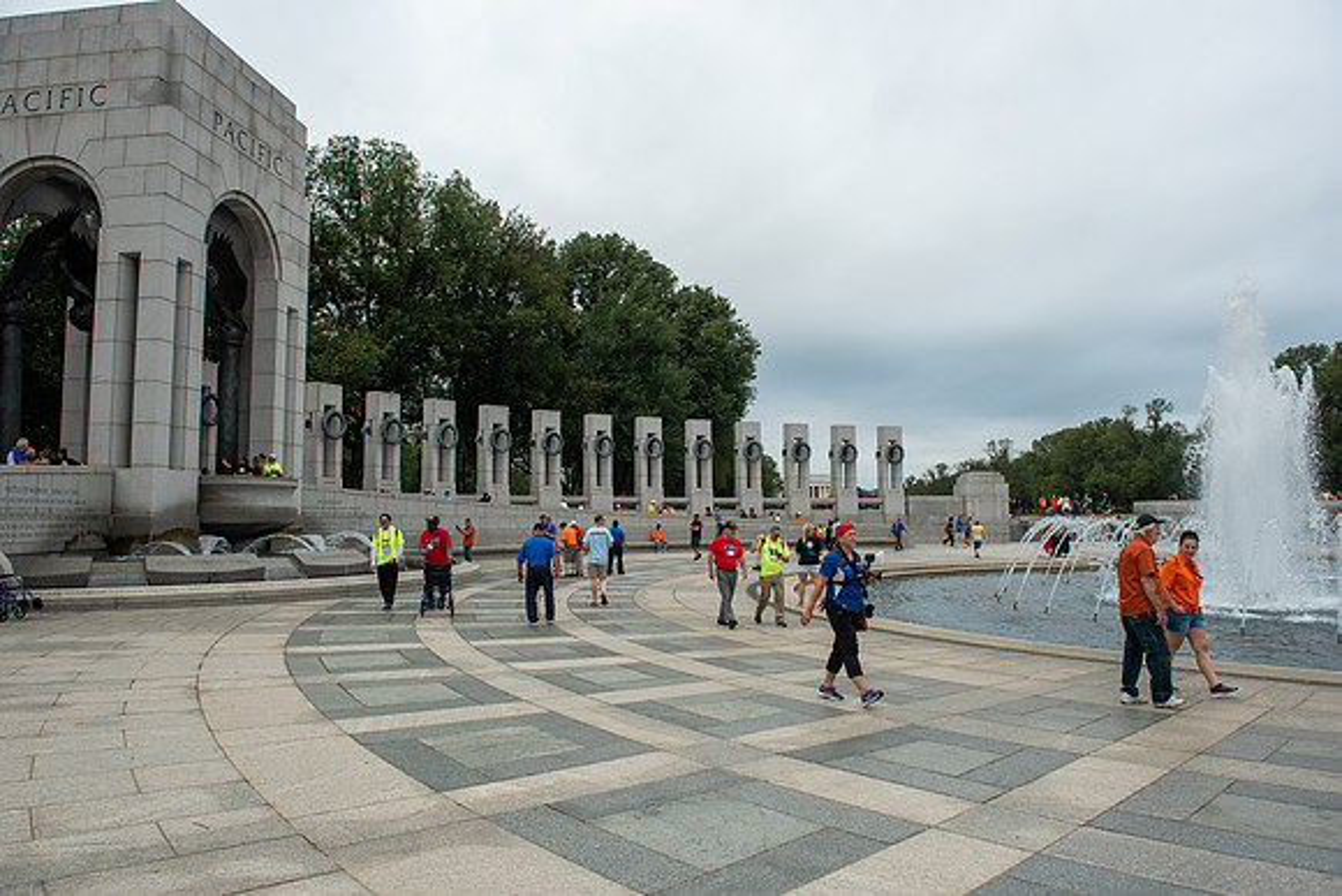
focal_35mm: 24
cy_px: 448
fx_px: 895
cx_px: 671
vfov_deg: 53.2
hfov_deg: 73.7
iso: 200
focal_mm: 24
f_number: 7.1
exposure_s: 1/400
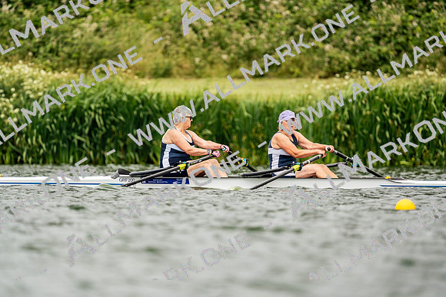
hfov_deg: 3.6
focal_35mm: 576
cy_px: 148
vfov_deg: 2.4
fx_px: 7137
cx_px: 223
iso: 500
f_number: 6.3
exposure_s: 1/2000
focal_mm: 576
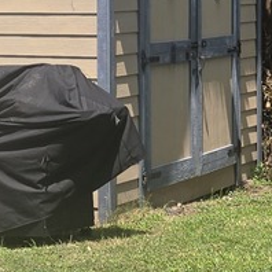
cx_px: 59
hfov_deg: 11.8
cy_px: 99
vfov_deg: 11.8
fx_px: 1316
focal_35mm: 148
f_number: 1.8
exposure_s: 1/1465
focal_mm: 5.4
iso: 25
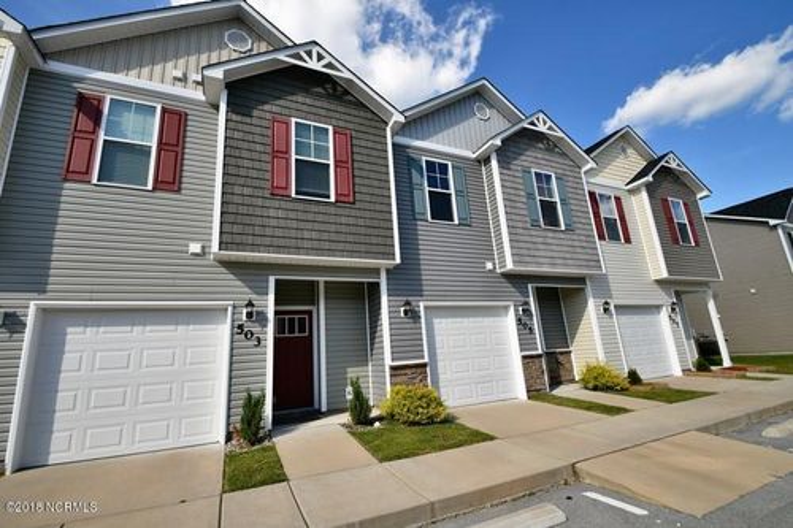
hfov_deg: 100.4
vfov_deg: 77.3
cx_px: 396
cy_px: 264
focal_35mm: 15
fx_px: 330
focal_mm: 10
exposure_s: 1/400
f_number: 10
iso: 250
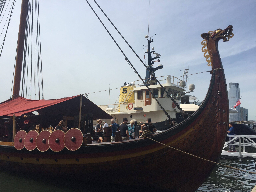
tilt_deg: +4.0
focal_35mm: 29
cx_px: 128
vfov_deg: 48.2
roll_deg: -3.0
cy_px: 96
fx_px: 214
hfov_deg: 61.7
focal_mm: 4.15
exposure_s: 1/2475
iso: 32
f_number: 2.2
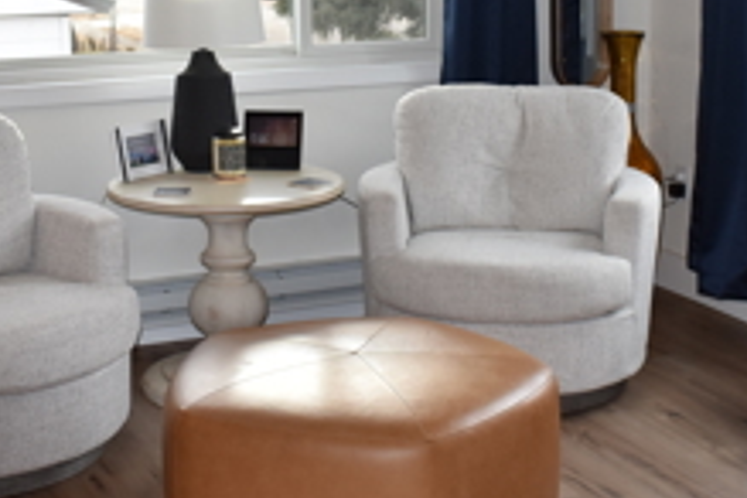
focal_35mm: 74
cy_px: 72
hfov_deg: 27.3
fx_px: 1535
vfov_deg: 18.2
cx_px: 358
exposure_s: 1/125
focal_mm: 24
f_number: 5.6
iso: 720
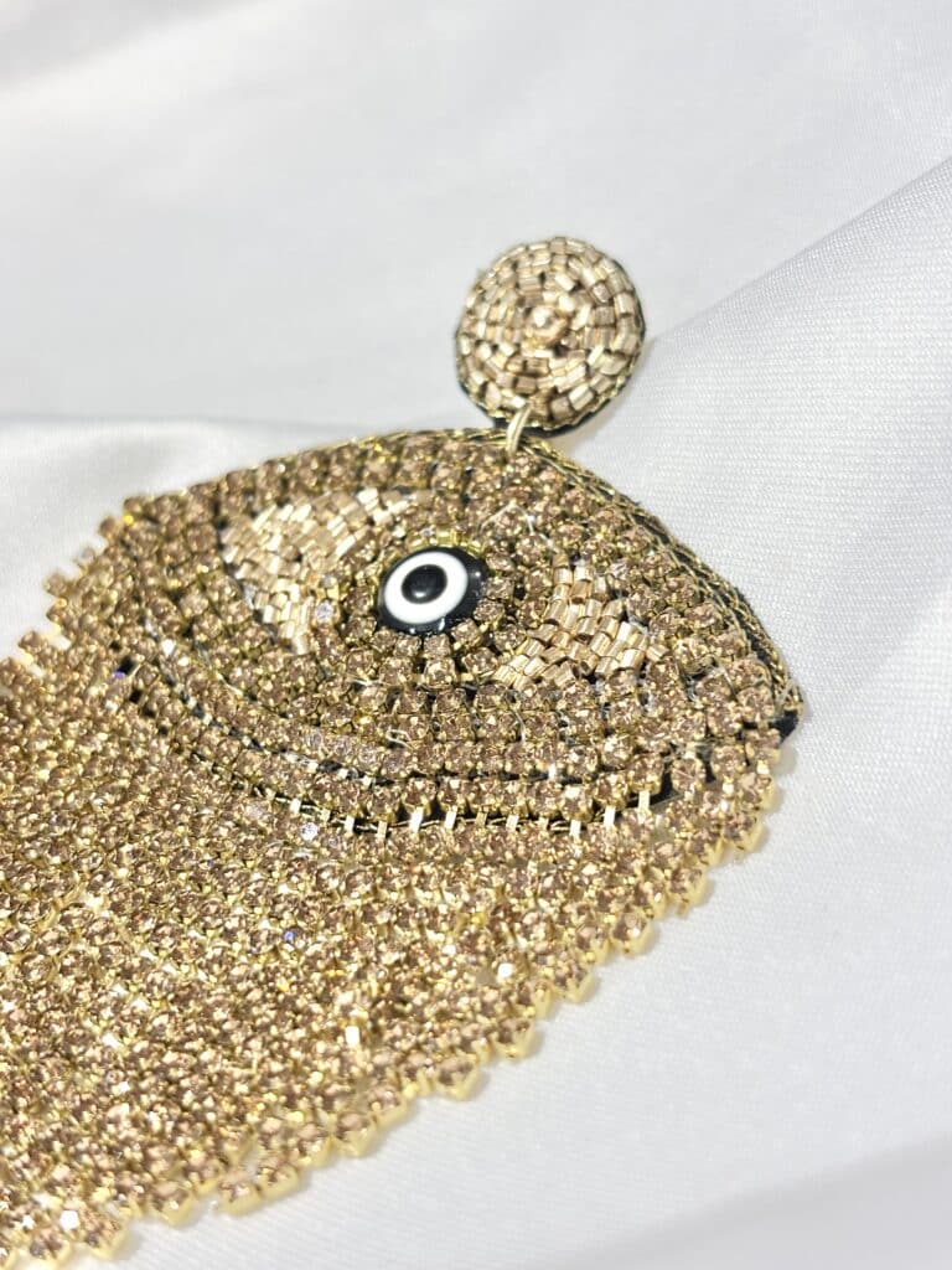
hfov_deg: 28.0
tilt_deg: -34.3
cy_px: 635
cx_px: 476
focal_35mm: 52
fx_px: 1907
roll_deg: +7.9
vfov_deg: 36.8
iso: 32
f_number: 1.6
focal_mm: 5.96
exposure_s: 1/167
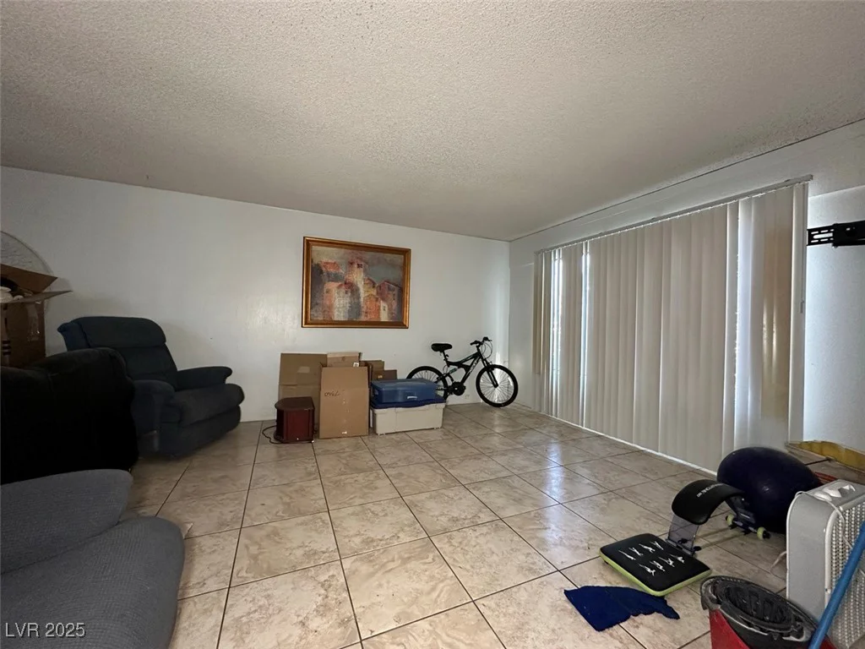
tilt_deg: +1.1
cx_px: 432
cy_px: 324
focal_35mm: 14
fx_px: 350
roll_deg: -0.9
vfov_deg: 85.7
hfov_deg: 102.1
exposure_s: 1/60
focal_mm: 2.22
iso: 500
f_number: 2.2
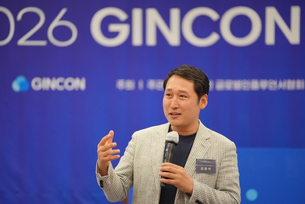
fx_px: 1695
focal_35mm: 200
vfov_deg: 6.9
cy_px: 102
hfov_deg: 10.3
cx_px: 152
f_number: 2.8
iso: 2000
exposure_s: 1/250
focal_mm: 200
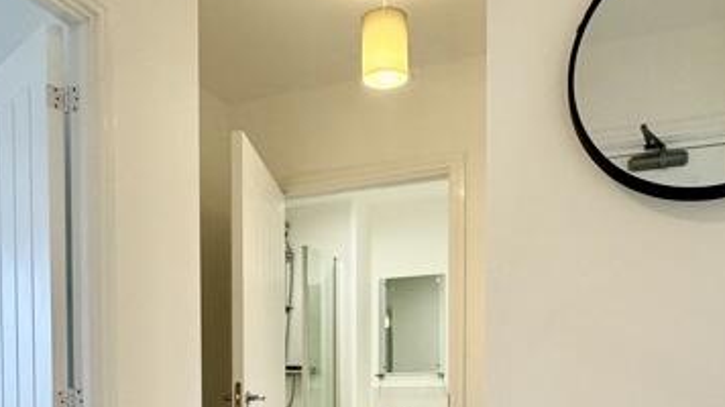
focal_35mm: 39
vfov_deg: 28.0
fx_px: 750
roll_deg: -0.5
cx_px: 315
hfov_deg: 51.5
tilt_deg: -1.6
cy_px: 434
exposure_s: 1/100
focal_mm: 2.22
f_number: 2.2
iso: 160
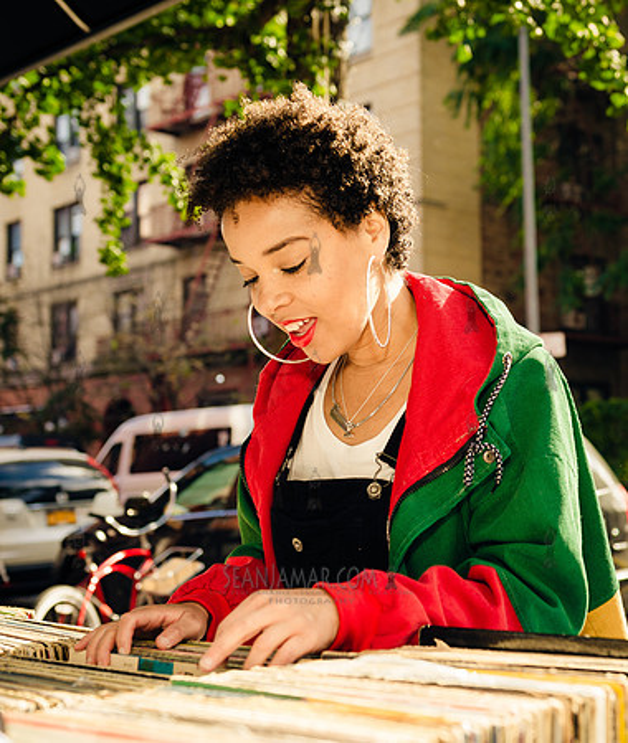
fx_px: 1176
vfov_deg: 35.1
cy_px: 372
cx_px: 415
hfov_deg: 29.7
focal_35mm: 52
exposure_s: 1/400
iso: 250
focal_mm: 38
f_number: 4
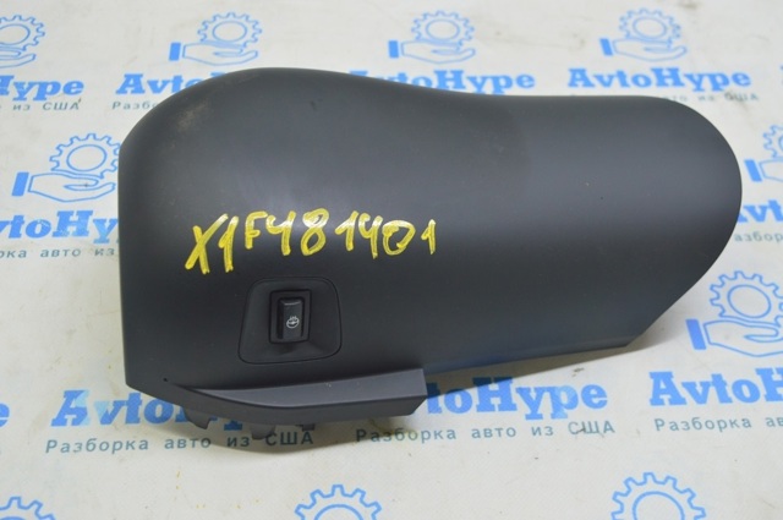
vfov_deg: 28.9
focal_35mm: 46
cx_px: 392
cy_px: 260
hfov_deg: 42.4
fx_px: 1010
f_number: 5.6
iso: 400
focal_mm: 31
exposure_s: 1/20
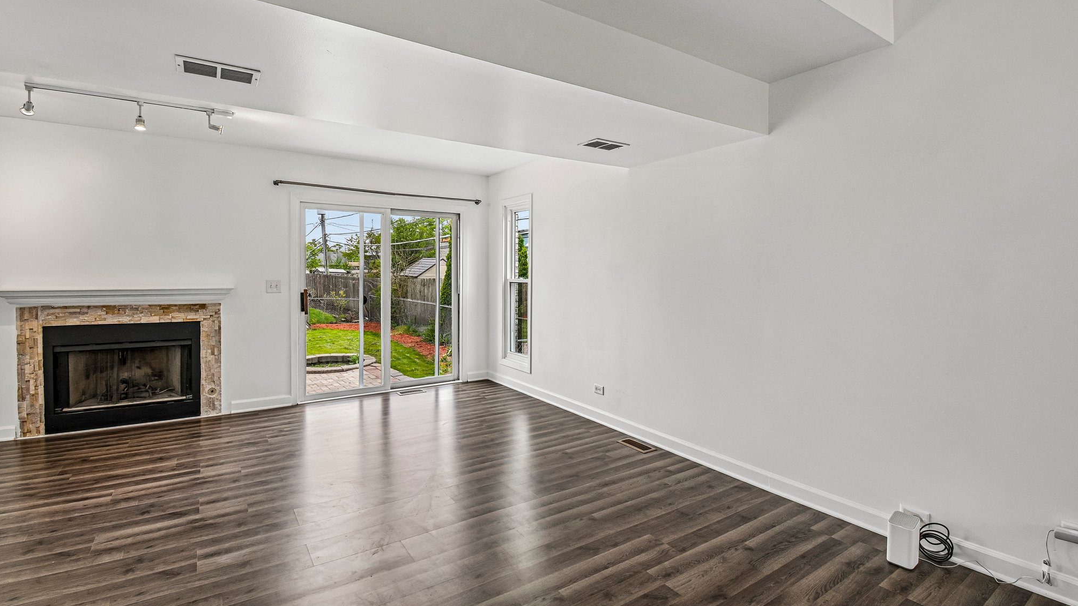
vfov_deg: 67.0
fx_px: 457
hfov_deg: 99.4
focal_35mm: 16
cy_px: 283
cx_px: 538
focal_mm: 10
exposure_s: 1/15
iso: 110
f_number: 8
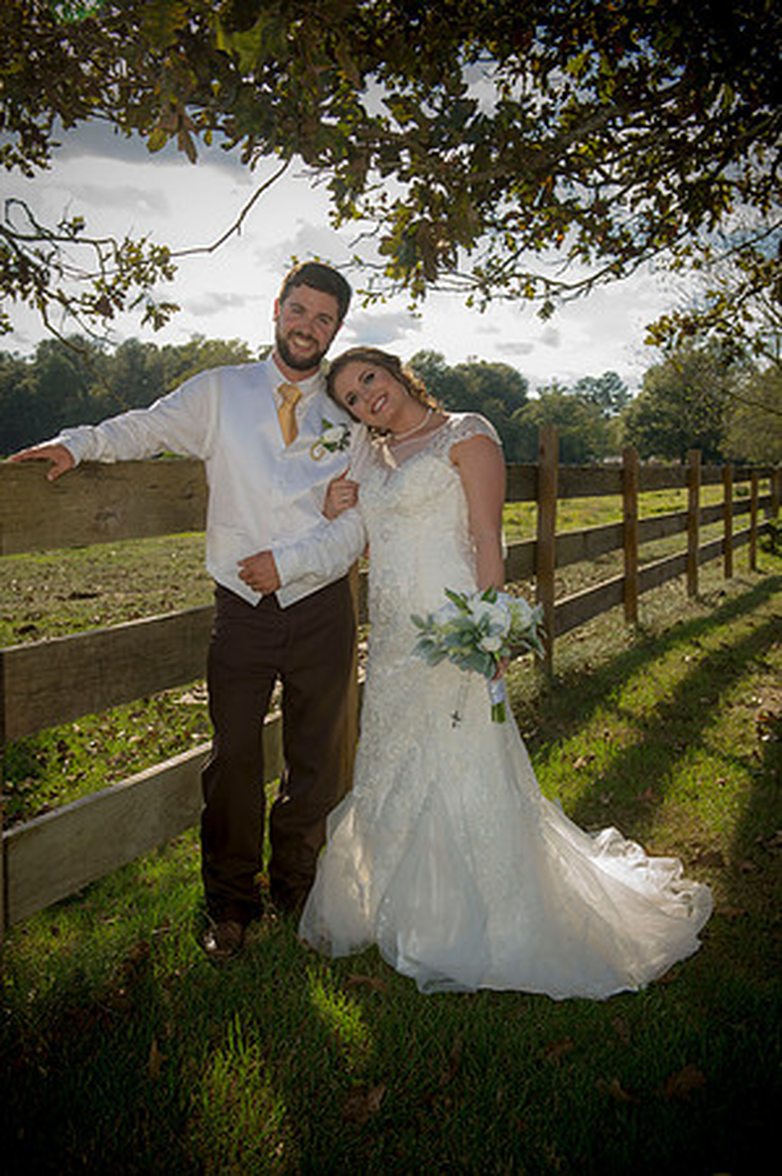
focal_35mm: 38
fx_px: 1241
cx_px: 391
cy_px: 588
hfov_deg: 35.0
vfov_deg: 50.7
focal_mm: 38
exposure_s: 1/250
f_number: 6.3
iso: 200
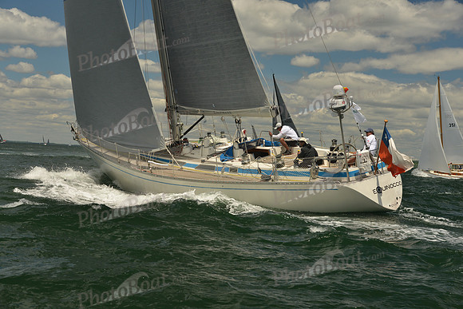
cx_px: 232
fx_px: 900
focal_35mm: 70
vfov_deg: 19.5
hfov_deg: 28.8
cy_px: 154
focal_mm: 70
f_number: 8
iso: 400
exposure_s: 1/800
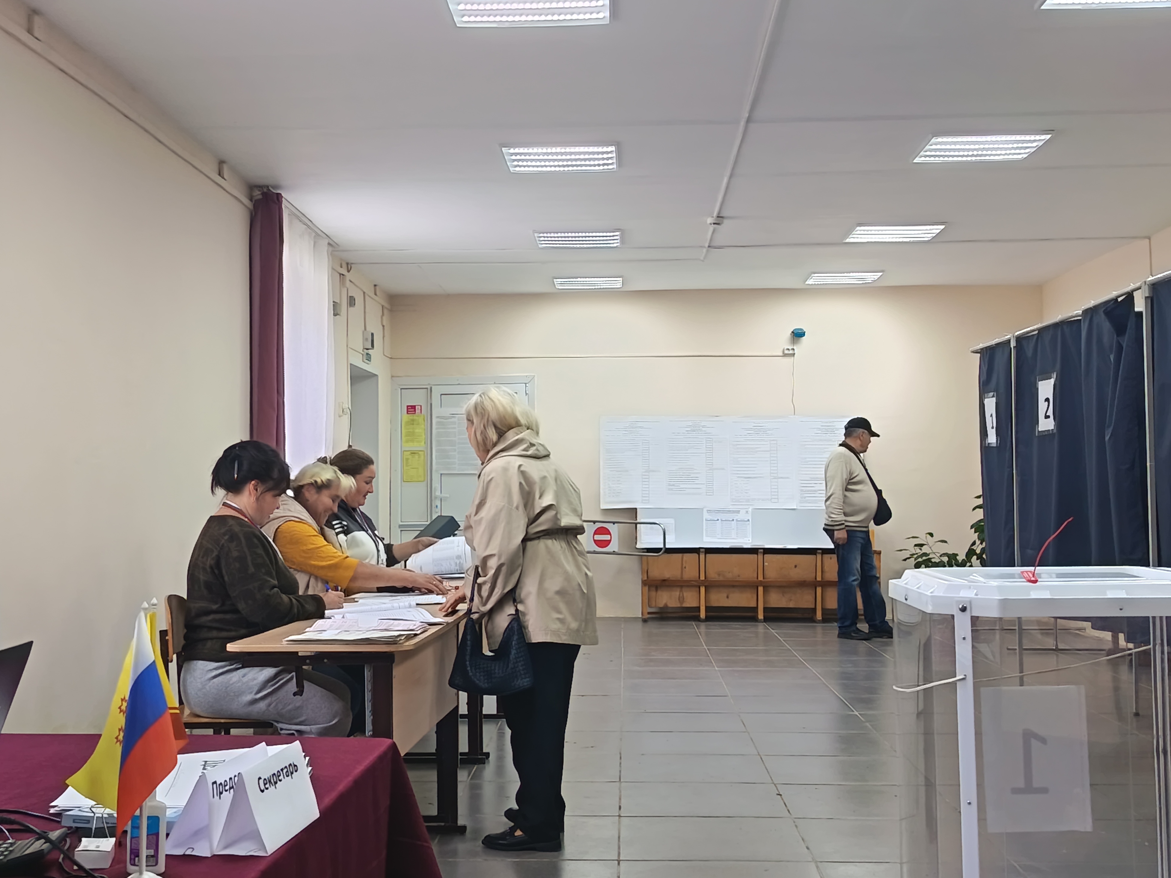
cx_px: 573
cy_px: 449
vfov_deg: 33.6
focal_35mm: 43
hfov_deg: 43.8
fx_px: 1455
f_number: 1.75
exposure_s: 1/50
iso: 470
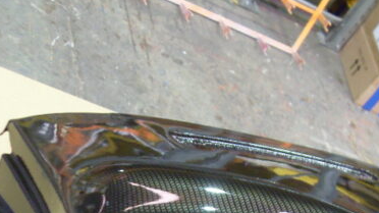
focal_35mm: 82
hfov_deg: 24.9
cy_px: 278
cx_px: 365
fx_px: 824
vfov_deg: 14.1
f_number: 2.8
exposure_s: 1/10
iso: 200
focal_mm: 6.3
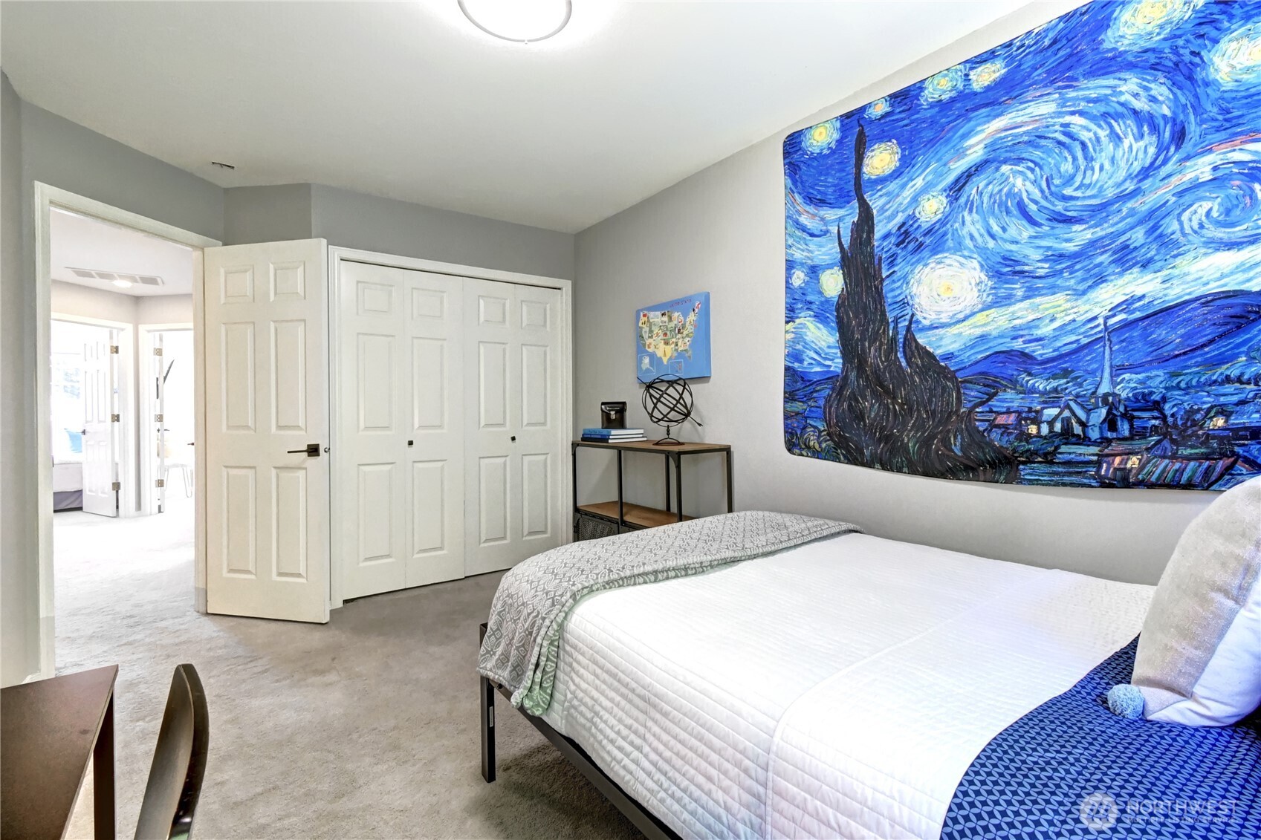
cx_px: 630
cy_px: 420
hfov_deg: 100.4
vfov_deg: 77.3
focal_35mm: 15
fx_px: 525
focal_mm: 10
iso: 3200
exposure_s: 1/3.33
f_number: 11
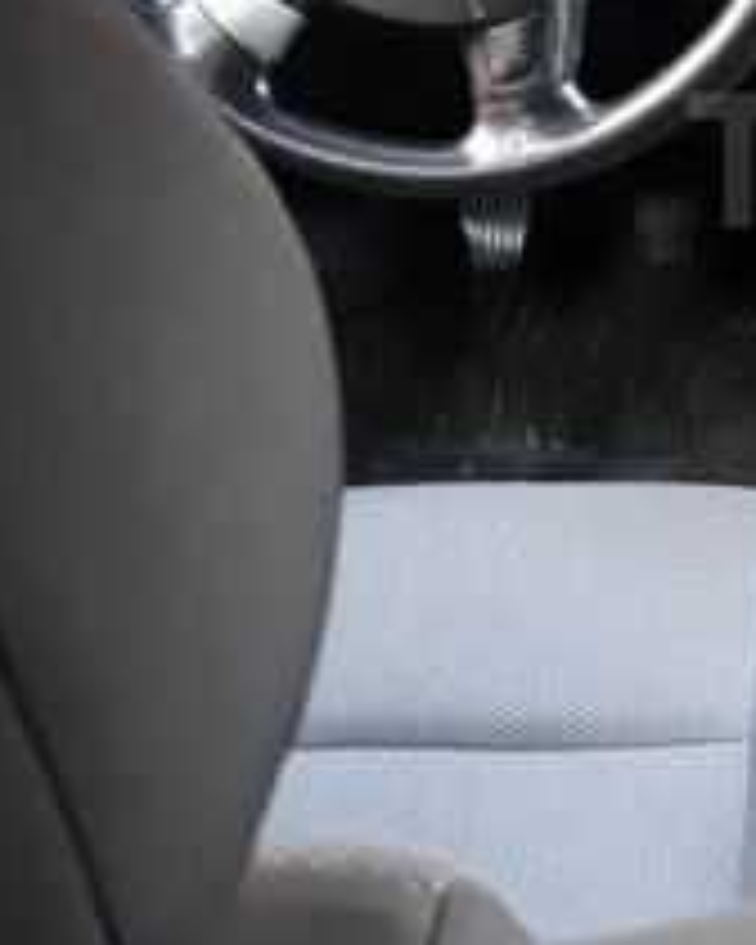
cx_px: 1148
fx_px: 2321
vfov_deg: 22.6
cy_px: 160
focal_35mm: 83
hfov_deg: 16.7
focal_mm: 3.71
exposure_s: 1/25
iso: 400
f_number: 1.7
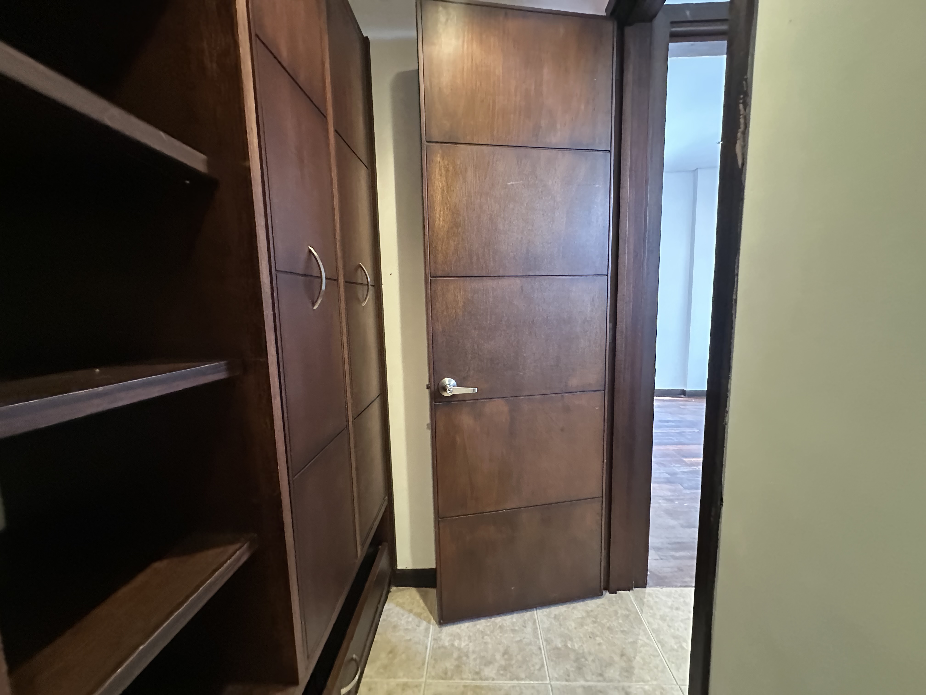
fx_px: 375
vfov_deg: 85.7
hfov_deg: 102.1
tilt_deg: -5.0
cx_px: 463
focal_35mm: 14
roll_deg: +2.4
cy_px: 348
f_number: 2.2
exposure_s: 1/40
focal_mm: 2.22
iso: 1000
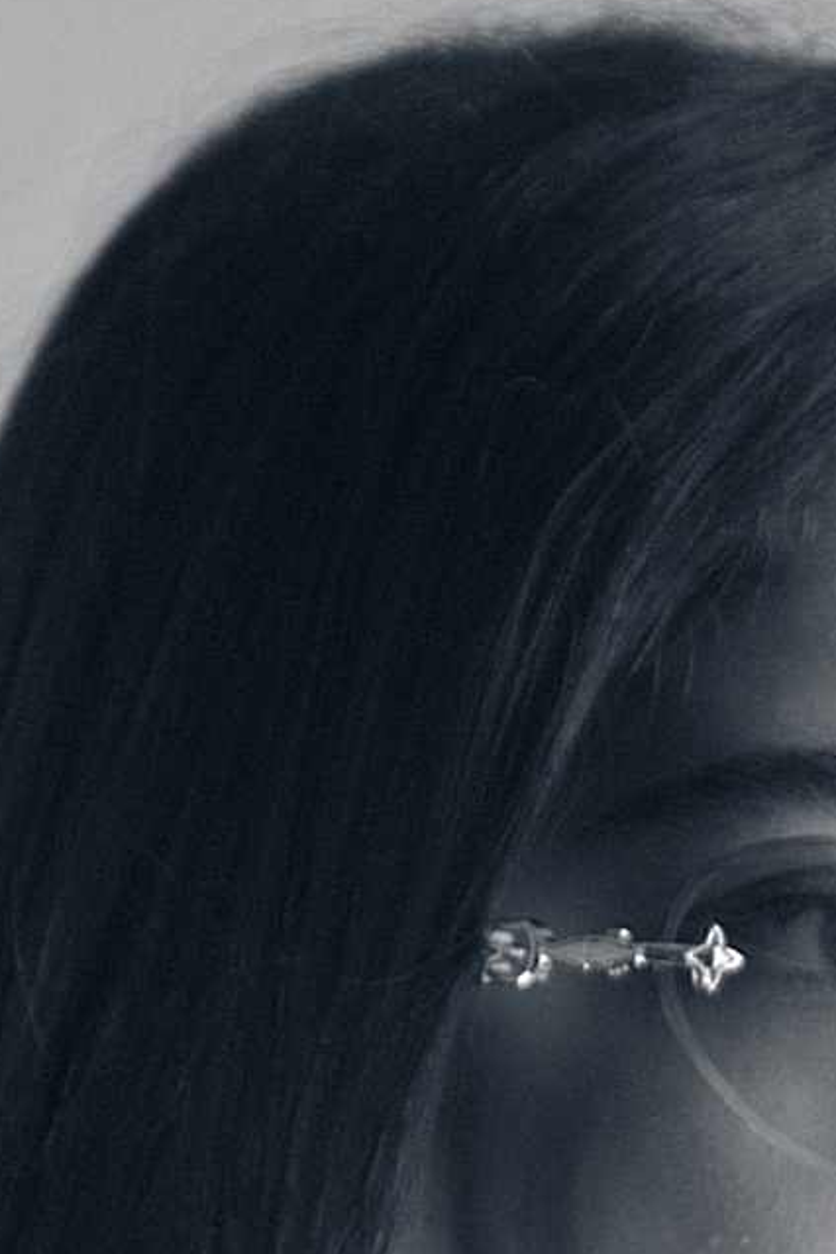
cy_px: 1266
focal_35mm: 232
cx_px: 834
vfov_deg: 8.8
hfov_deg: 5.9
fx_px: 8095
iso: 500
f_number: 7
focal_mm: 55
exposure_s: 1/100
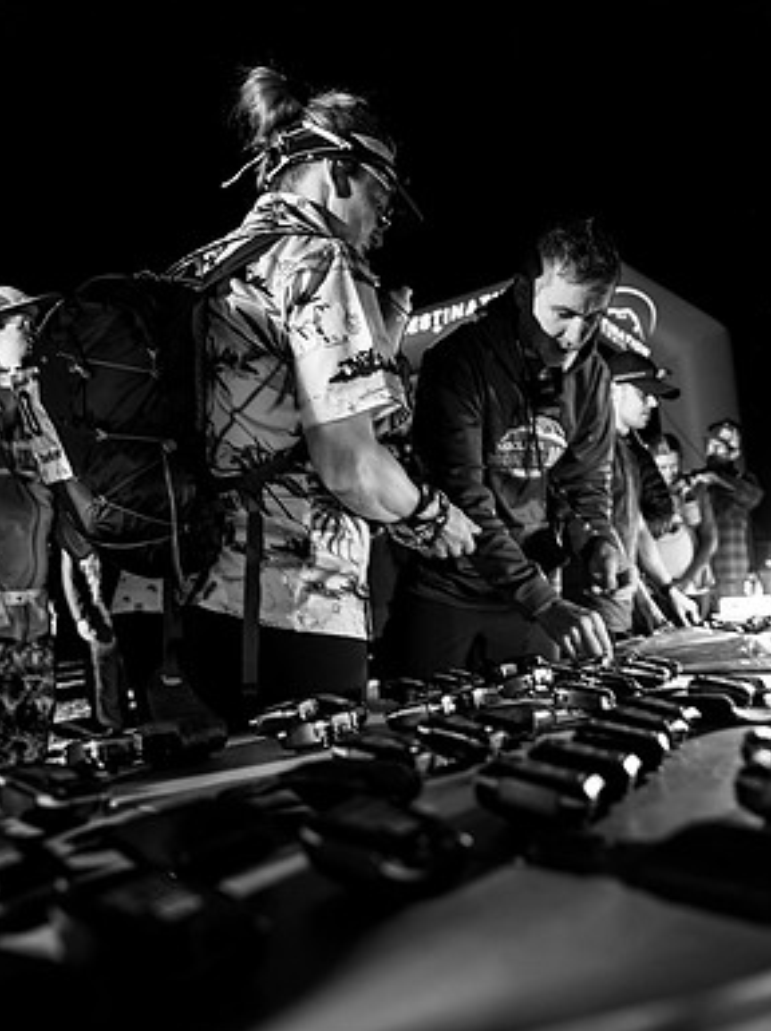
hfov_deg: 51.3
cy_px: 597
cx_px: 386
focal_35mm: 27
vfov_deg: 65.0
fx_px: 803
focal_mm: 24
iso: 500
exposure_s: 1/20
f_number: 3.2
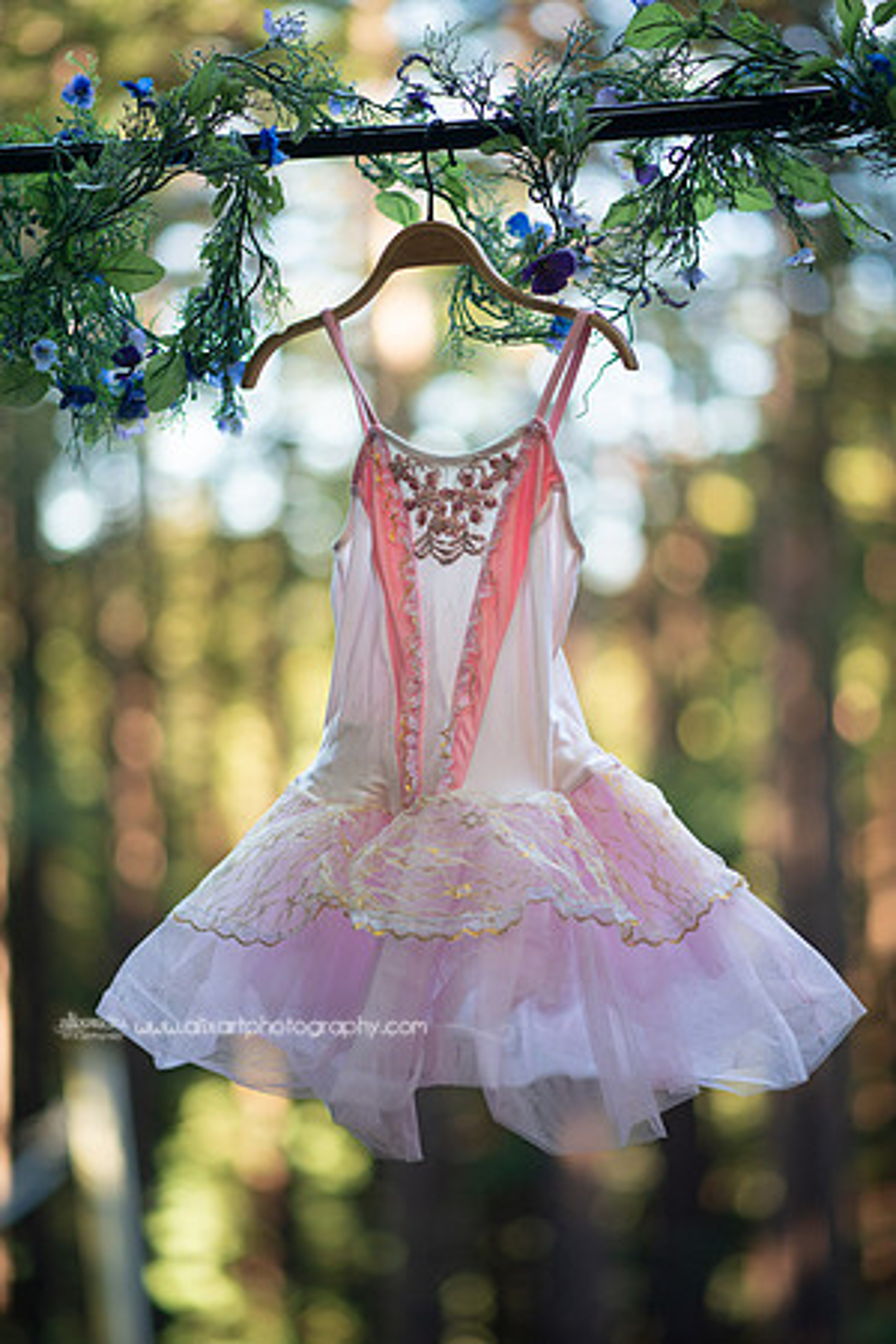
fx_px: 3173
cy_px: 672
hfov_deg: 16.1
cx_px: 448
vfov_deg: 23.9
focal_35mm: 85
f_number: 1.8
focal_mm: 85
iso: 160
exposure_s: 1/500
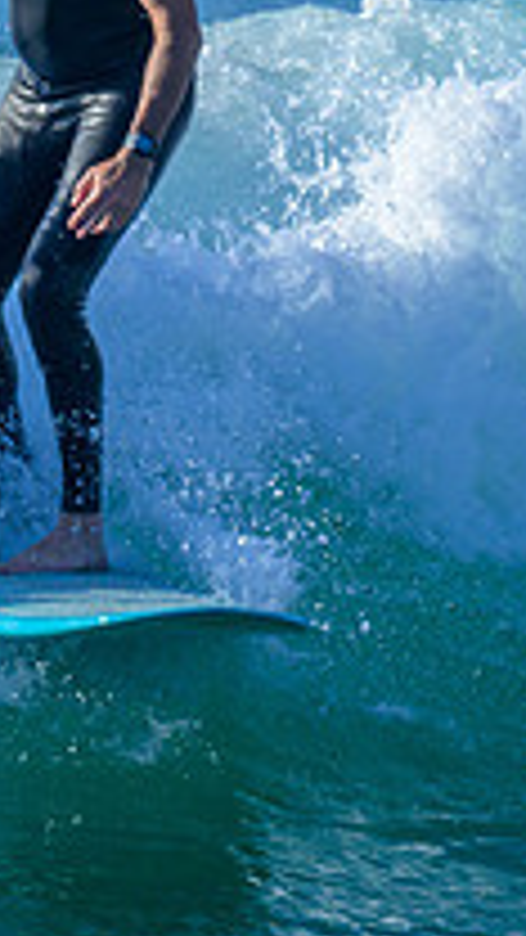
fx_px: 70270
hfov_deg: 0.4
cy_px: 323
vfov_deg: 0.8
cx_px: -210
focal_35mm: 2834
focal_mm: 800
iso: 400
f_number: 6.3
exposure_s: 1/2000
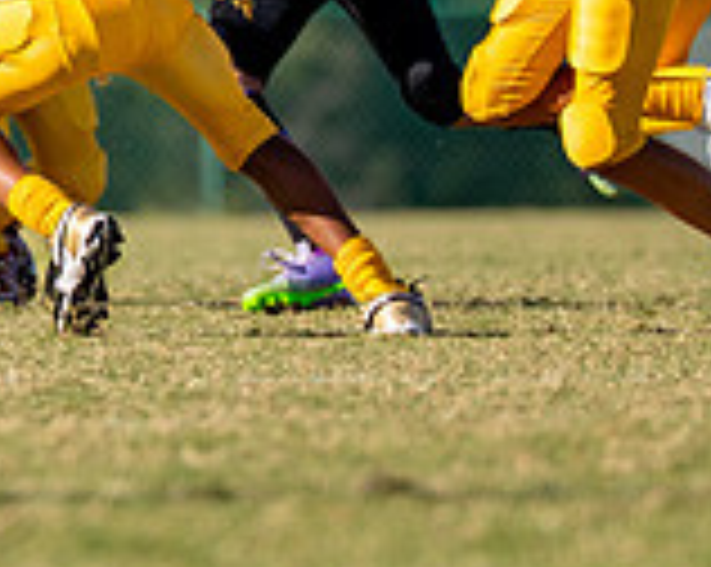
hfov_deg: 1.8
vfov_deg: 1.4
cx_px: 56
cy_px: -151
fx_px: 23077
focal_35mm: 1098
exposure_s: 1/3200
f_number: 2.8
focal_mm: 200
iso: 160
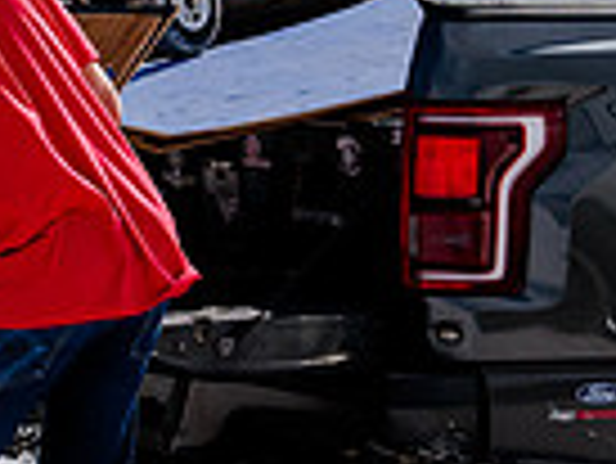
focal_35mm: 194
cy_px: 147
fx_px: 3455
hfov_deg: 10.2
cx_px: 220
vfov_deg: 7.7
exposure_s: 1/1250
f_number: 10
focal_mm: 44
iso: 250
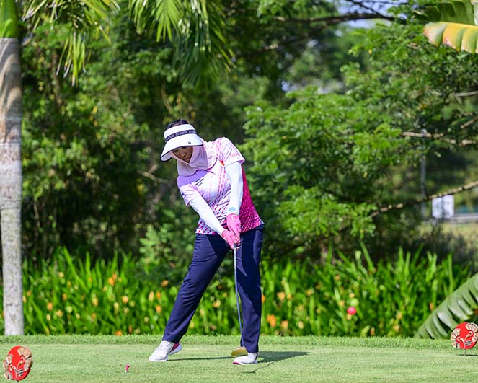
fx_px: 2307
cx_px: 231
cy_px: 170
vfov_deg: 9.5
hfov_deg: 11.8
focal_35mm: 163
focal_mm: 120
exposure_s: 1/5000
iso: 320
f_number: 2.8
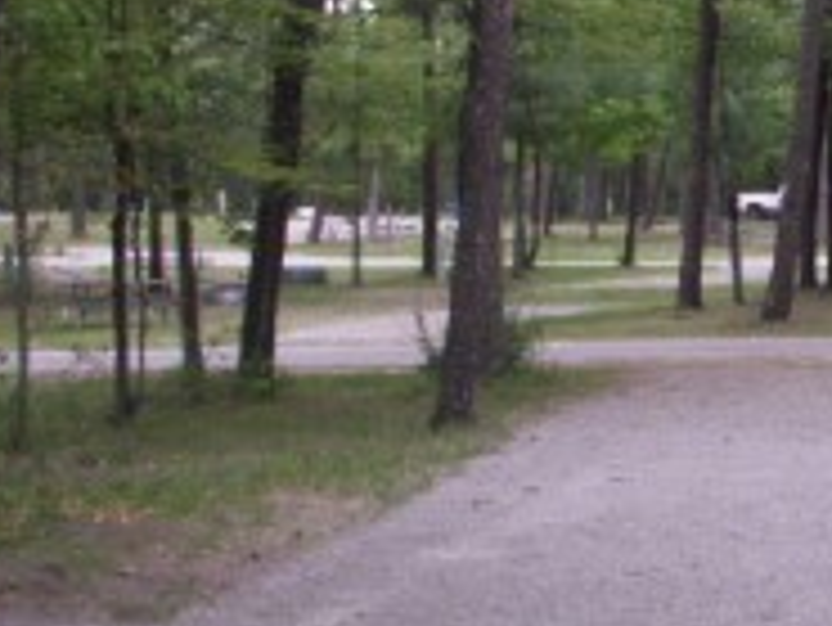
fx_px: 2333
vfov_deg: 15.2
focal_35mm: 97
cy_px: 381
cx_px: 1091
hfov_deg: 18.7
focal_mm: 5.86
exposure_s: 1/60
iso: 50
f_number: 3.2
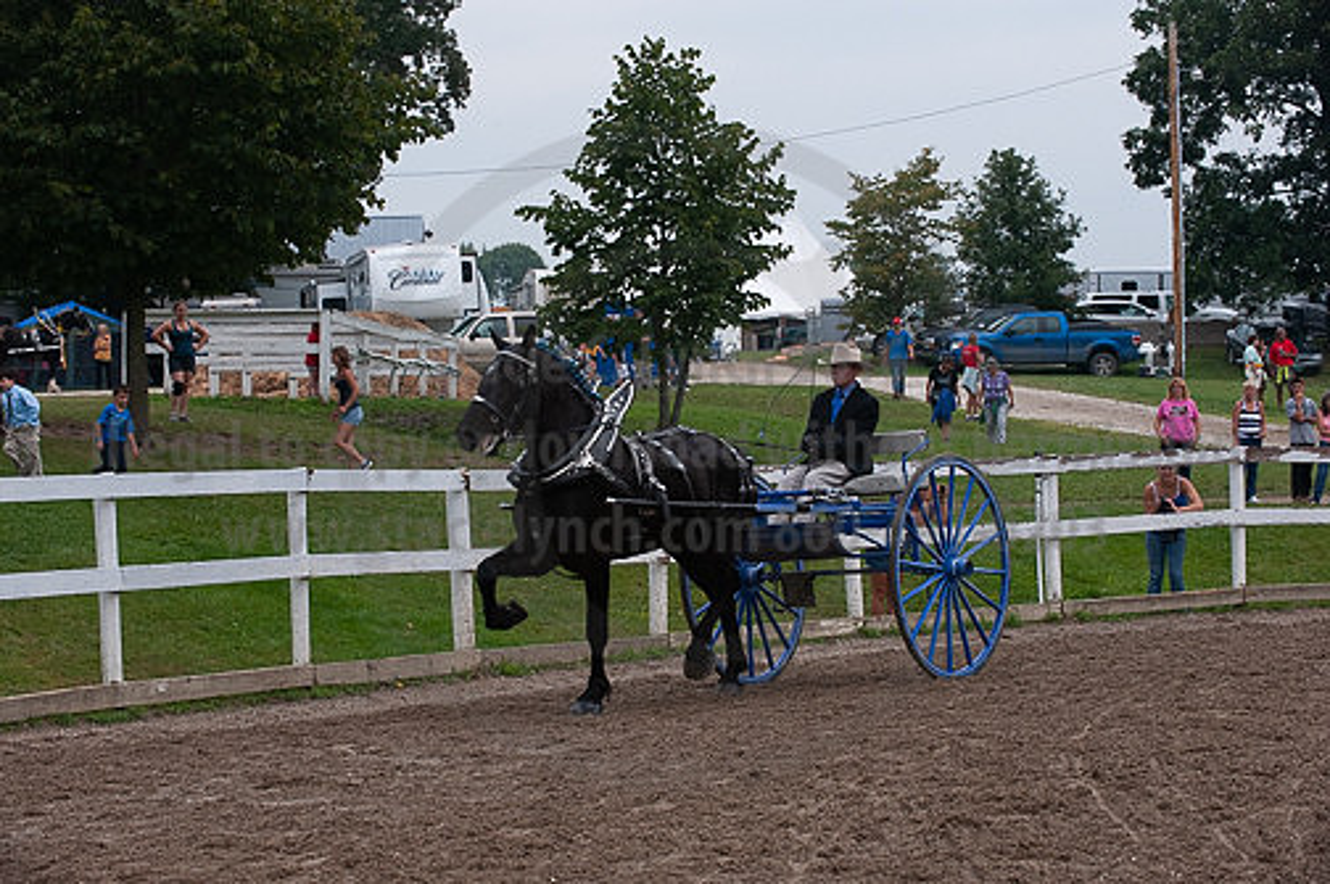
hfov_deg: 20.8
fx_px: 3617
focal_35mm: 98
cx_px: 665
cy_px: 442
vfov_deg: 13.9
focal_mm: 98
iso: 1250
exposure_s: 1/1000
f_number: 5.6
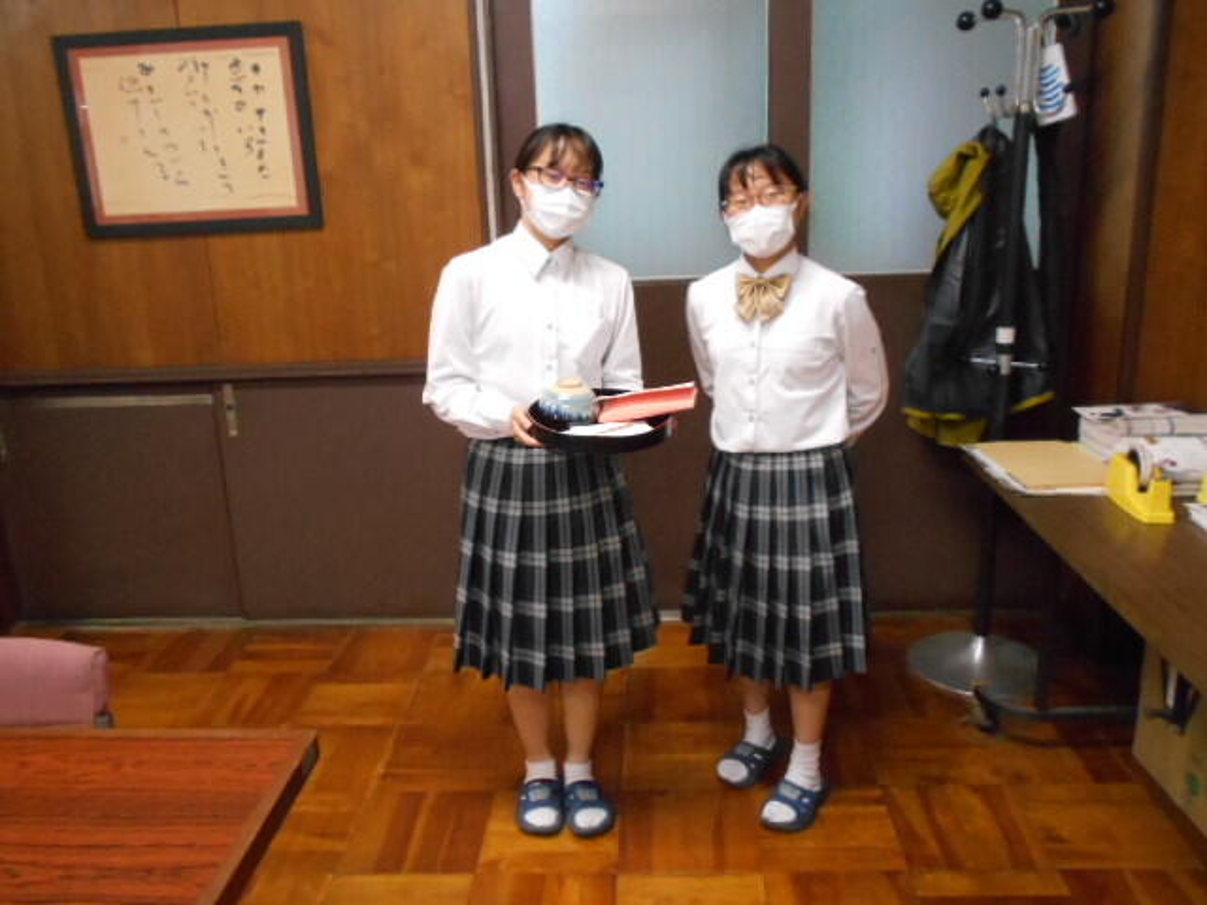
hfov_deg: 60.0
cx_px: 604
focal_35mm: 30
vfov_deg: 46.8
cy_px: 452
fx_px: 1046
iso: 800
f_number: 3.4
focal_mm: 5.1
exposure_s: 1/60
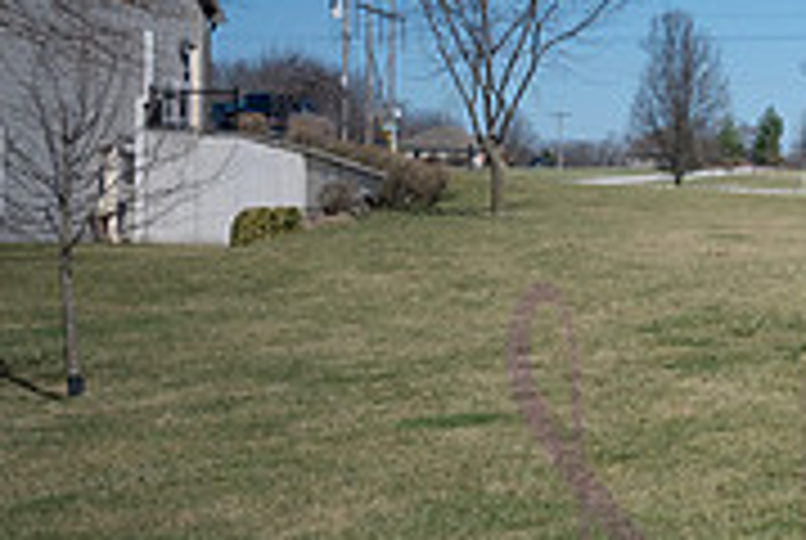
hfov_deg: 17.6
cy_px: 349
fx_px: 2287
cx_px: 1265
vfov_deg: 13.5
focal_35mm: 102
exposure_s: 1/640
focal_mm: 31.5
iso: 400
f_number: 13
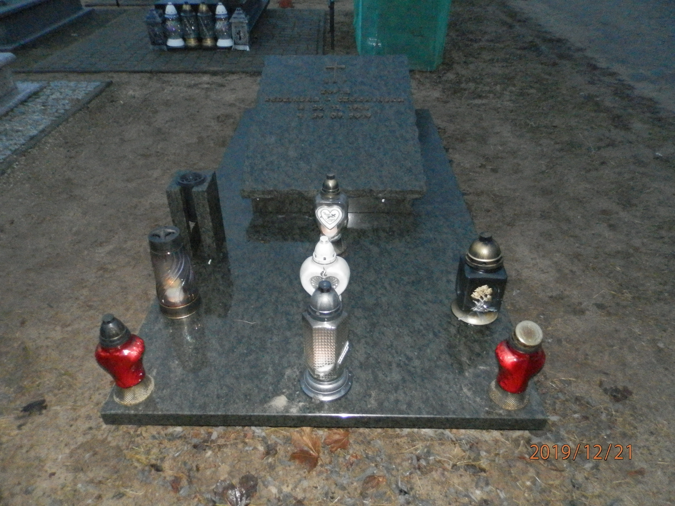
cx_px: 338
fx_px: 487
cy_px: 253
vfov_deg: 54.9
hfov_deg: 69.4
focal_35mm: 25
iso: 1000
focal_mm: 4.5
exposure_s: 1/30
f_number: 8.7
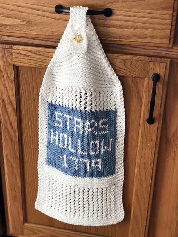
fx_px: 357
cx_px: 89
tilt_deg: -26.3
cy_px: 118
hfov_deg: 28.0
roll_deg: -0.6
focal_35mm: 52
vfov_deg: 36.8
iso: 80
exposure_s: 1/40
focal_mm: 6
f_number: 2.4
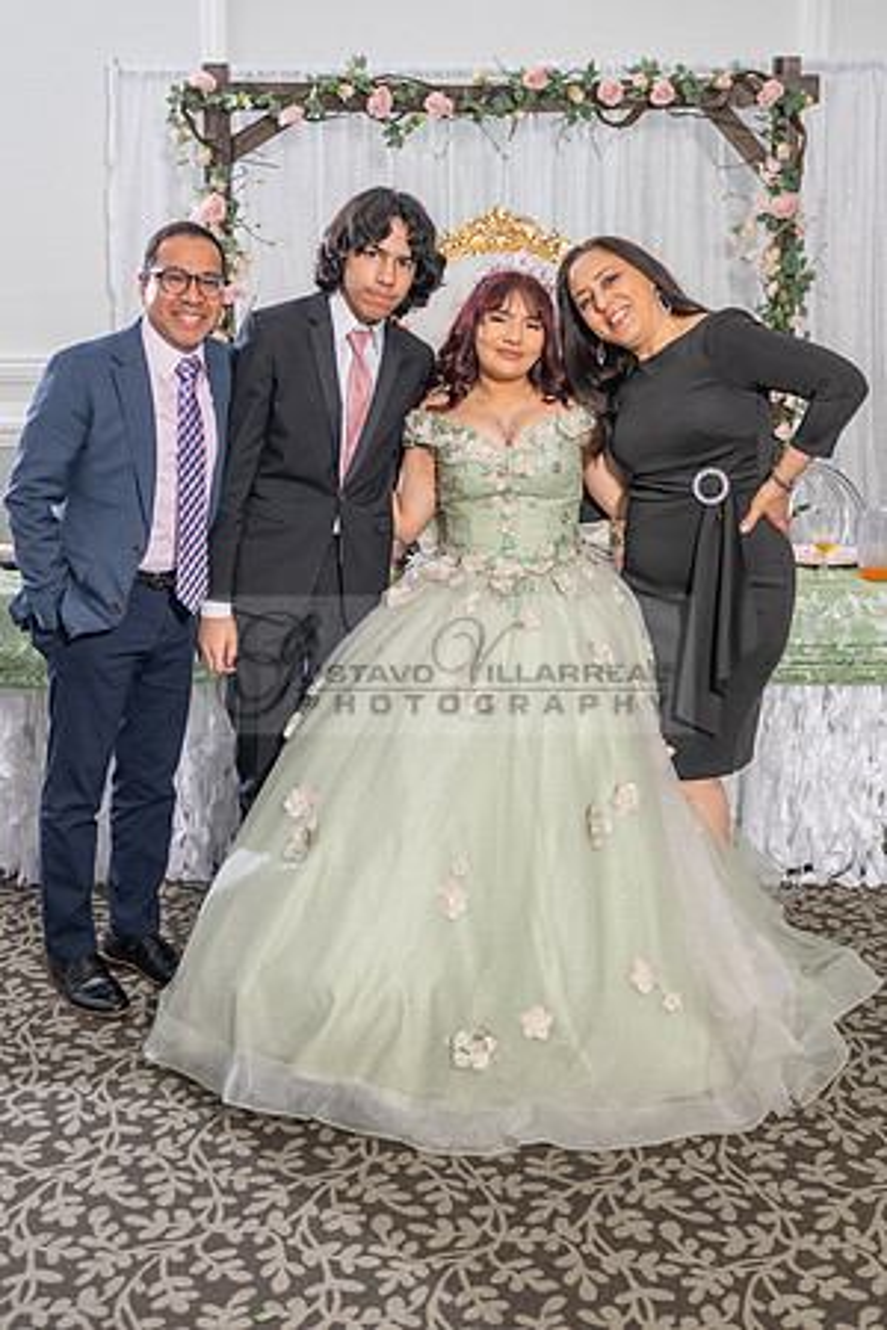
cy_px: 665
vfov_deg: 42.3
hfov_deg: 28.9
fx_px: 1718
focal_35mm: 47
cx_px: 460
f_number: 3.5
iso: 400
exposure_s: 1/160
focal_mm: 31
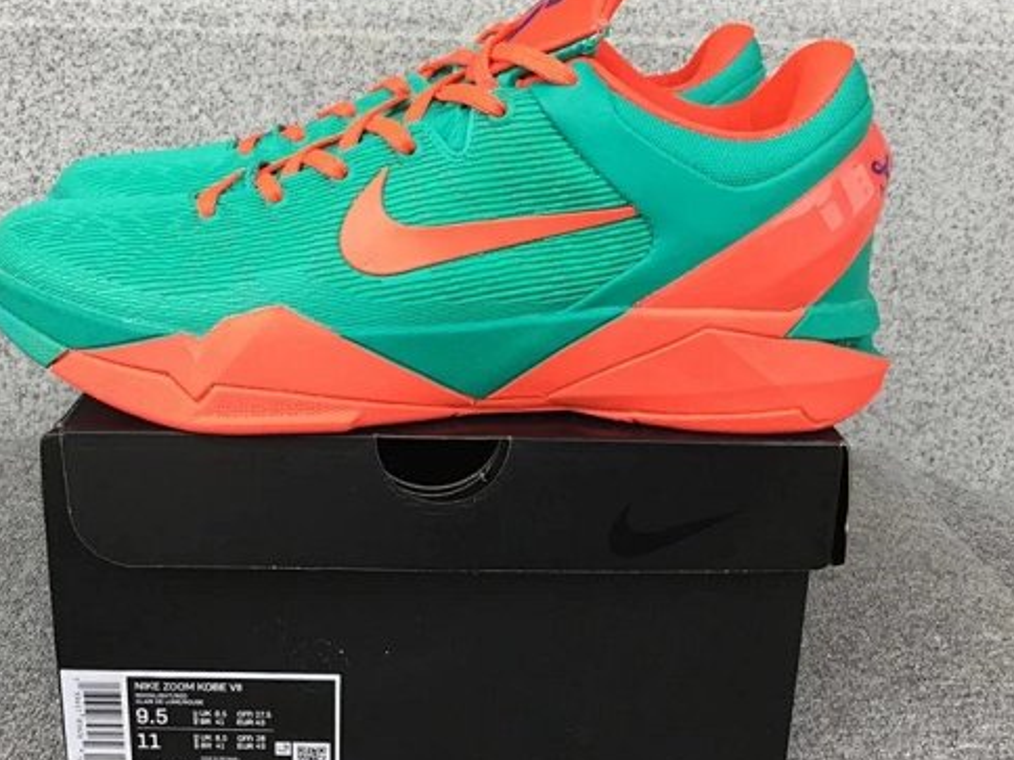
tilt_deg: -16.6
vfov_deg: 35.1
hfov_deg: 45.6
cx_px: 432
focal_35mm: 41
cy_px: 335
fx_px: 1201
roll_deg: -0.8
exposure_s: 1/100
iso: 40
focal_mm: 3.3
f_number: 2.4
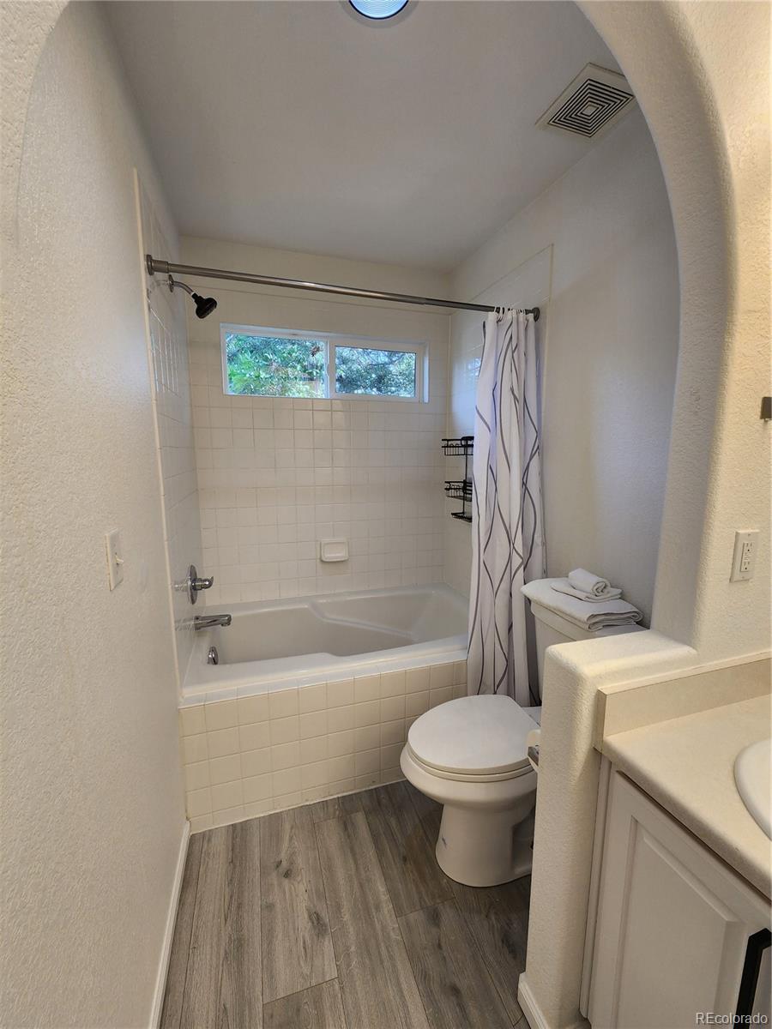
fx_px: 387
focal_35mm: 13
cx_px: 386
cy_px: 514
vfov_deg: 106.2
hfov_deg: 89.9
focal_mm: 2.2
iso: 64
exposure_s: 1/60
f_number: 2.2
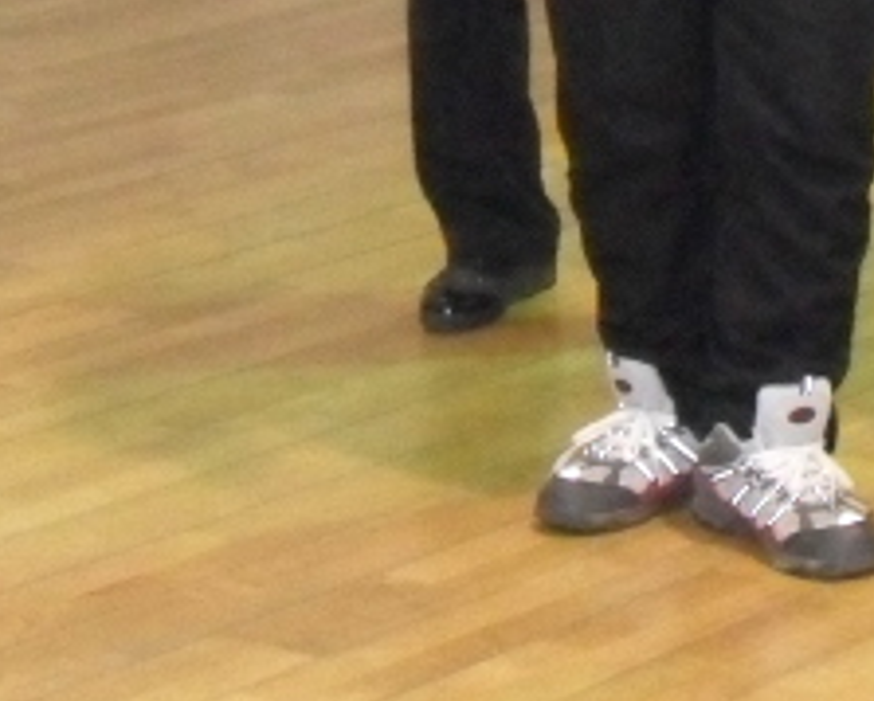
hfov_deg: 9.9
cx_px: 1305
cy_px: -568
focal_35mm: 188
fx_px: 4869
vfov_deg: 8.0
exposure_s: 1/60
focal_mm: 7.7
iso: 640
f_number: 4
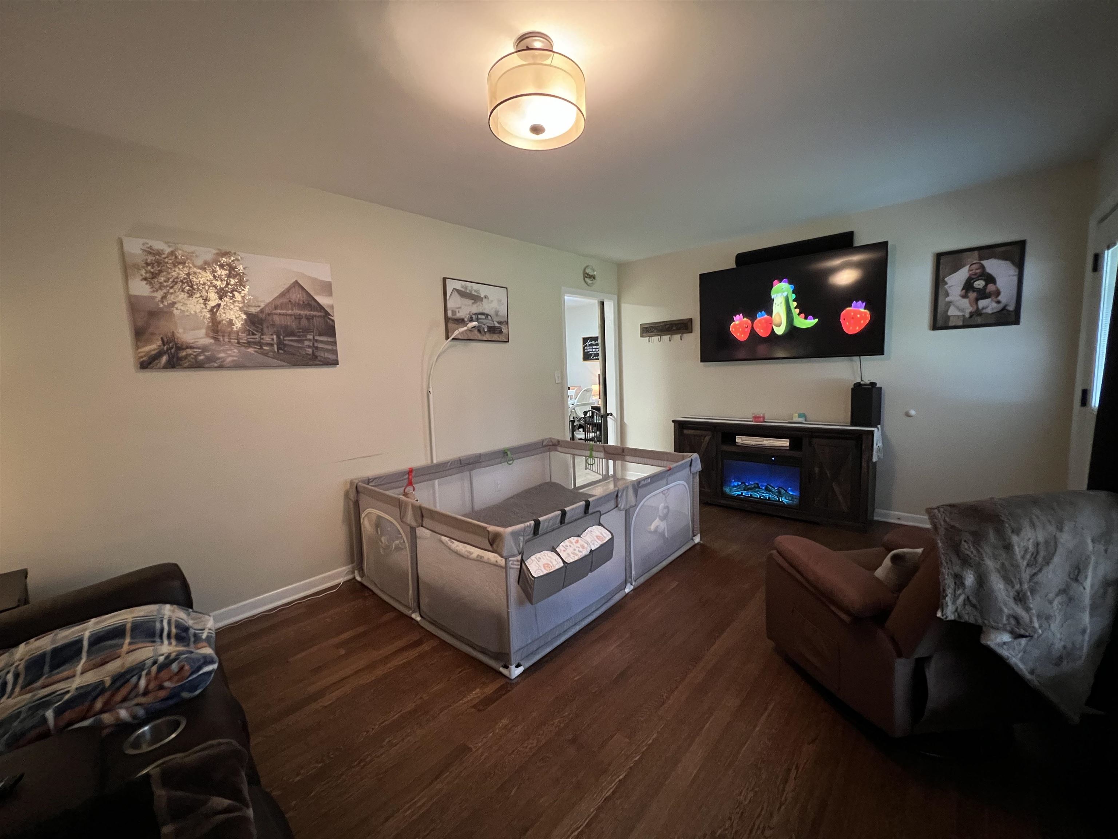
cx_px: 559
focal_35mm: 13
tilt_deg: -7.0
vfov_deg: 89.9
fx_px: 420
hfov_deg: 106.2
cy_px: 420
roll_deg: +2.5
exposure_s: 1/40
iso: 800
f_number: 1.8
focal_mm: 1.57
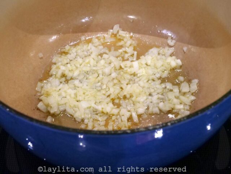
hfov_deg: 38.2
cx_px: 116
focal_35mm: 50
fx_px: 334
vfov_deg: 29.1
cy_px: 87
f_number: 6.3
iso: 3200
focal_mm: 25
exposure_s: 1/60
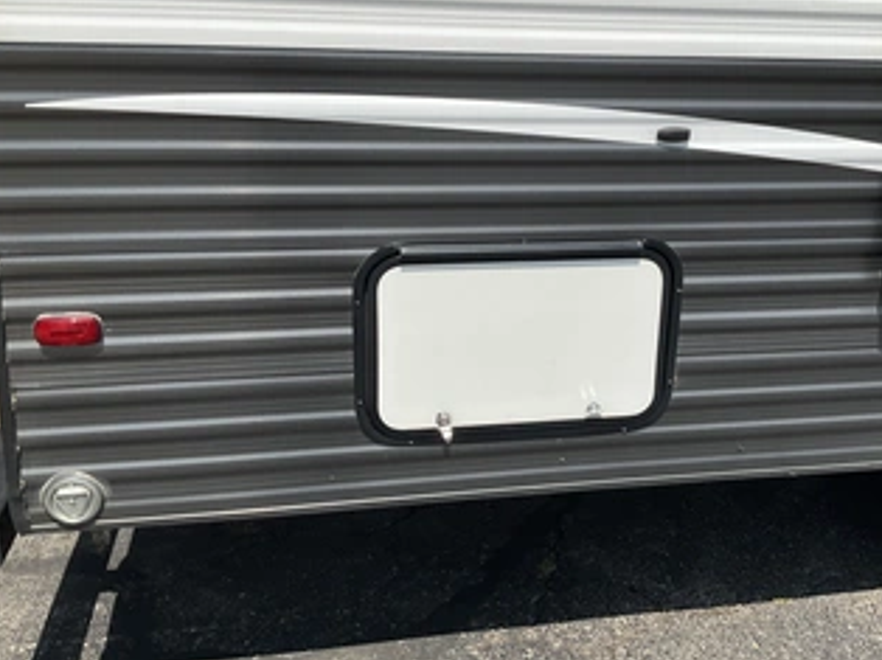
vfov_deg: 38.6
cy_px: 295
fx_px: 942
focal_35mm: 37
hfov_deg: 50.0
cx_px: 500
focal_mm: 3
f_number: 1.8
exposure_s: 1/3322
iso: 25
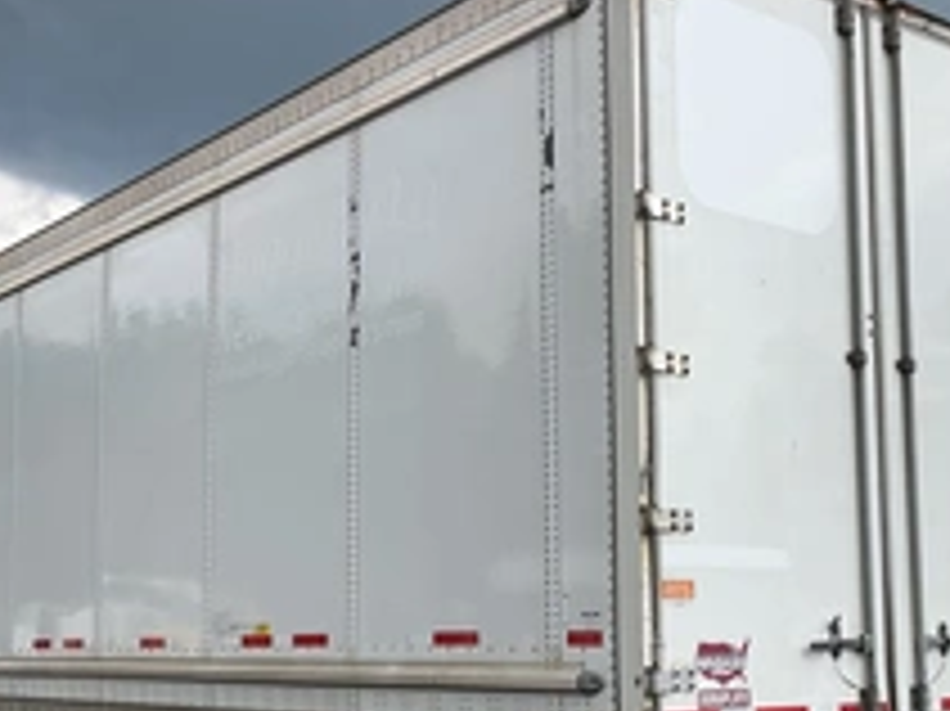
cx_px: 513
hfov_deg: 34.9
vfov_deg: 26.4
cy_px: 482
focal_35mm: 55
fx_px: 1509
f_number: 1.8
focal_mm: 3
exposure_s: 1/1250
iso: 25
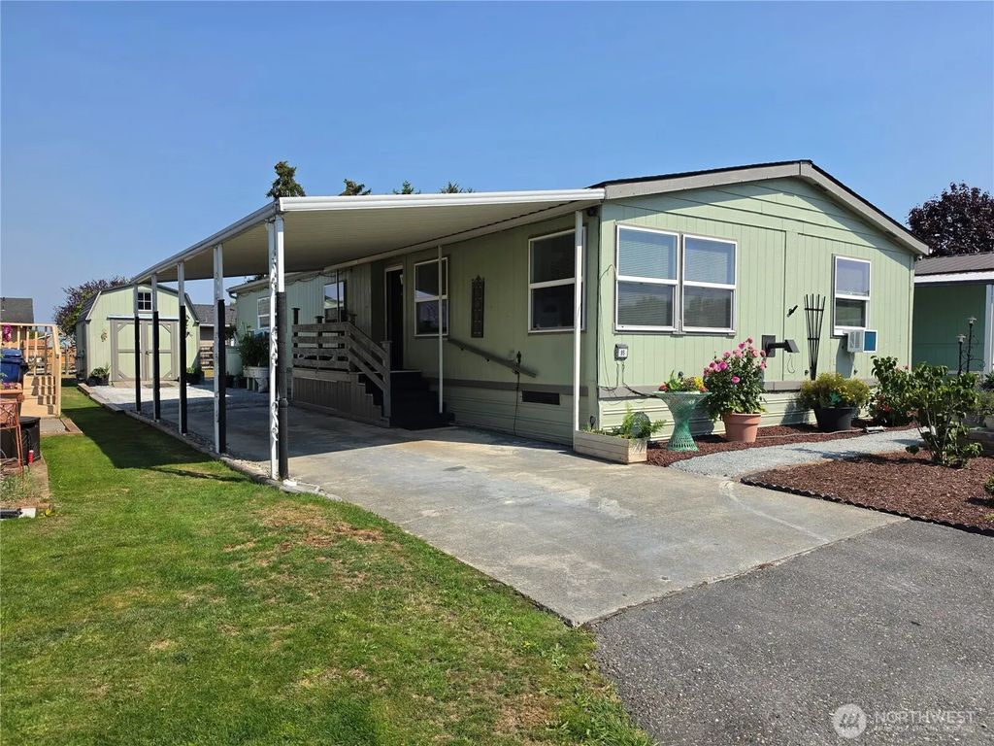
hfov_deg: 73.9
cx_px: 497
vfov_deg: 58.9
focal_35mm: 23
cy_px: 373
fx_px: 660
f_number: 1.4
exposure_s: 1/7058
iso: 64
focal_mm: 6.5
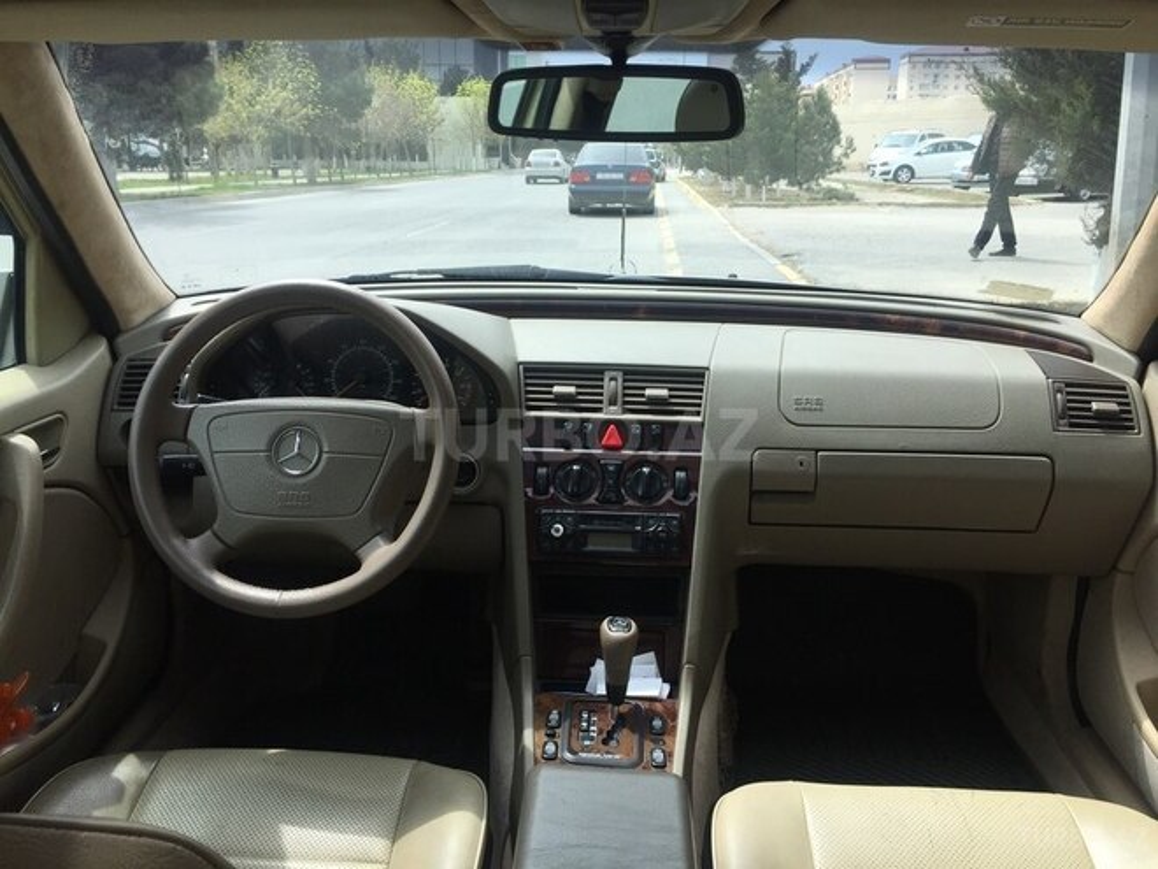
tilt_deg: -15.4
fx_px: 970
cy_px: 434
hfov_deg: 61.7
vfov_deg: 48.2
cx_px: 579
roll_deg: -0.9
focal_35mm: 29
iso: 32
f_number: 2.2
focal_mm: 4.15
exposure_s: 1/1041
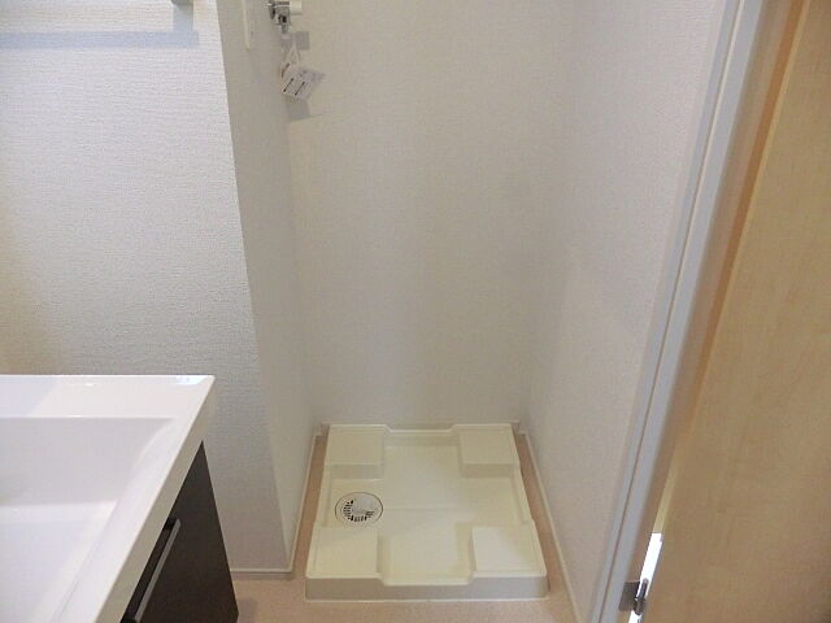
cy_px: 312
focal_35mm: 24
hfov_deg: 71.6
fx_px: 576
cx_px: 416
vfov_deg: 56.8
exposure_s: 1/60
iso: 400
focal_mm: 4.3
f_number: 3.2
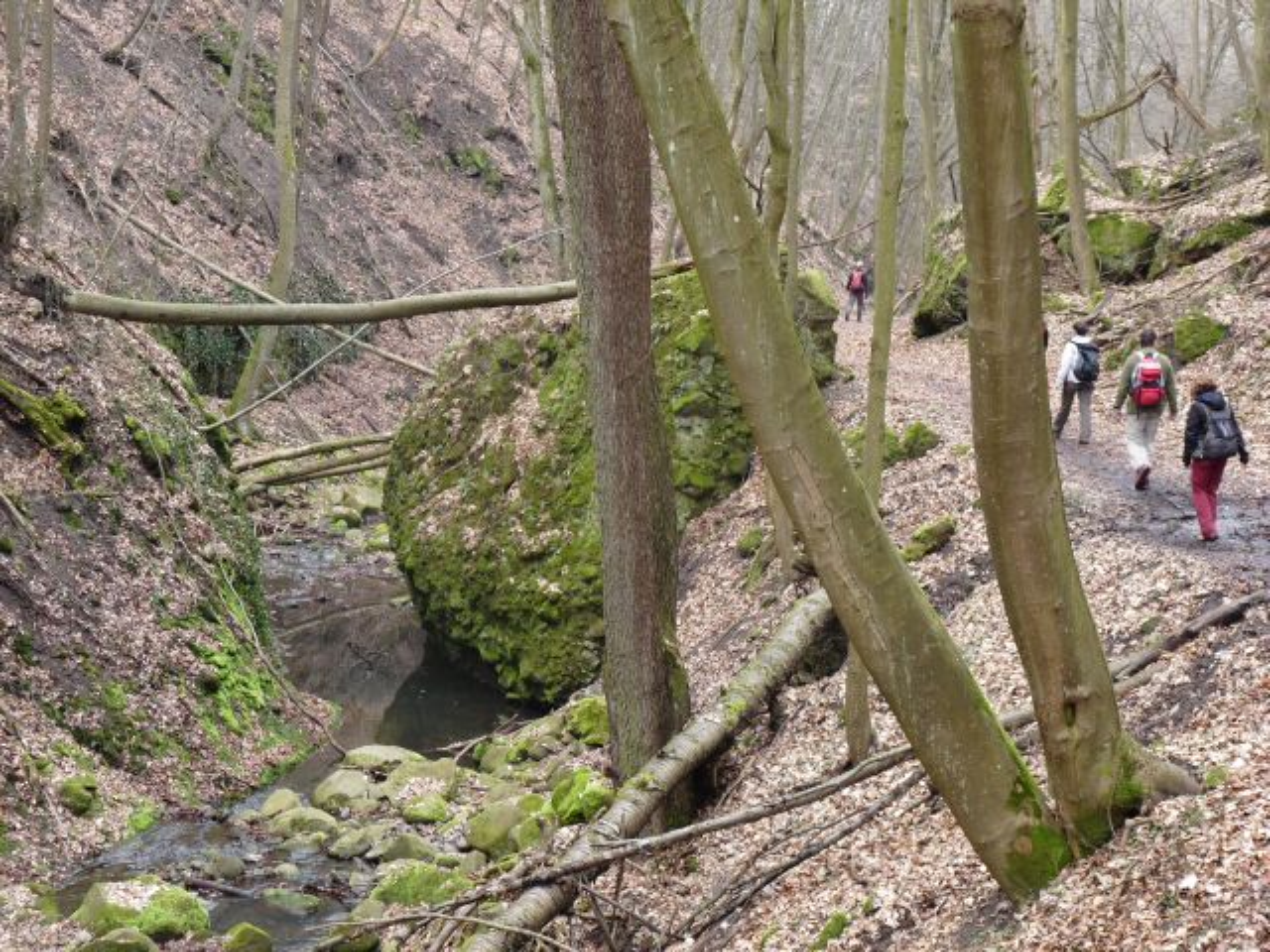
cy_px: 476
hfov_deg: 27.8
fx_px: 2568
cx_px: 635
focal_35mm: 70
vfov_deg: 21.0
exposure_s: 1/50
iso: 100
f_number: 3.4
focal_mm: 12.4
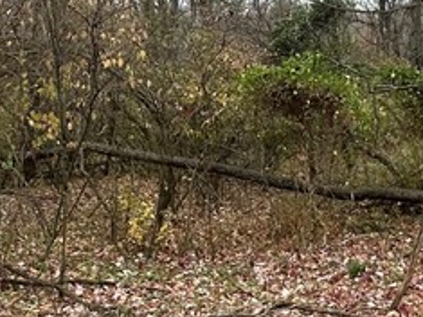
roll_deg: +0.1
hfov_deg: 31.6
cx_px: 254
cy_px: 103
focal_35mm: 61
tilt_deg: -6.0
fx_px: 745
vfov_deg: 23.9
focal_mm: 2.22
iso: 64
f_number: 2.2
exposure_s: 1/99
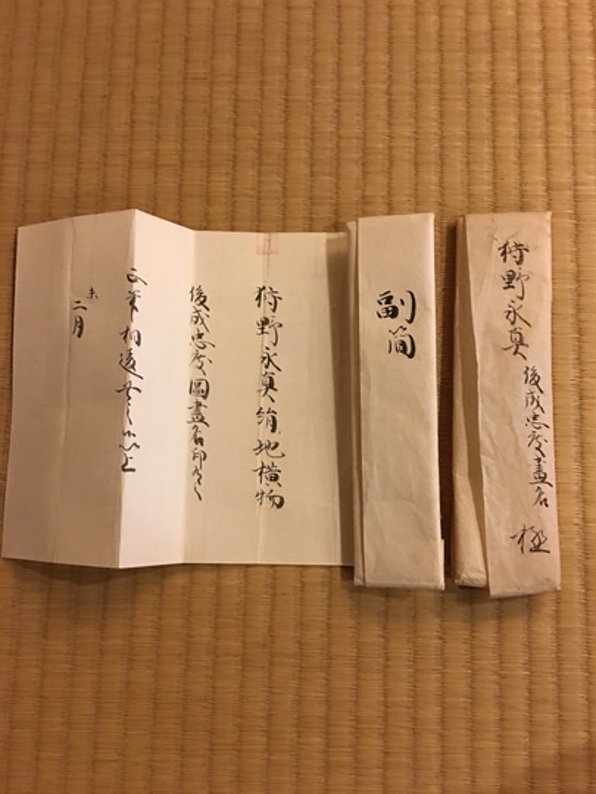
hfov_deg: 48.2
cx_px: 298
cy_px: 397
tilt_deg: -82.3
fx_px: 666
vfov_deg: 61.7
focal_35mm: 29
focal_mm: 4.15
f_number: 2.2
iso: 64
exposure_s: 1/4
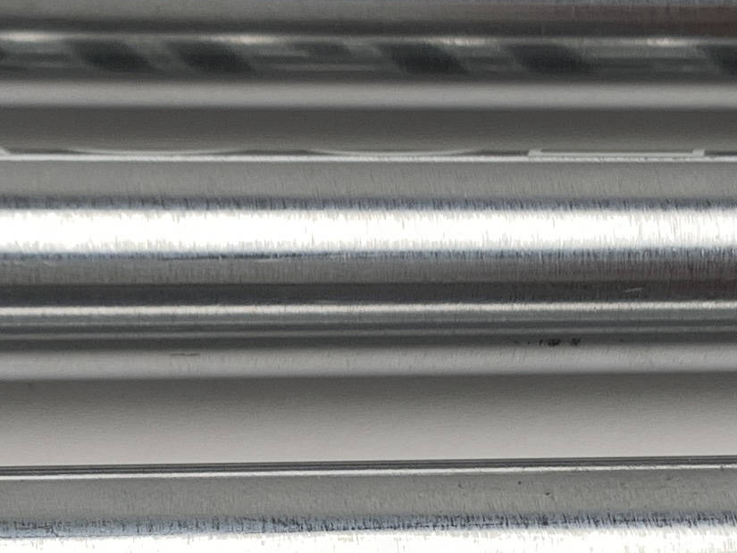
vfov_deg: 11.6
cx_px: 143
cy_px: 484
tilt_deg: -57.4
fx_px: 2704
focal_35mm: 127
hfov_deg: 15.4
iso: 25
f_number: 1.8
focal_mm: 4.25
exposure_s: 1/284
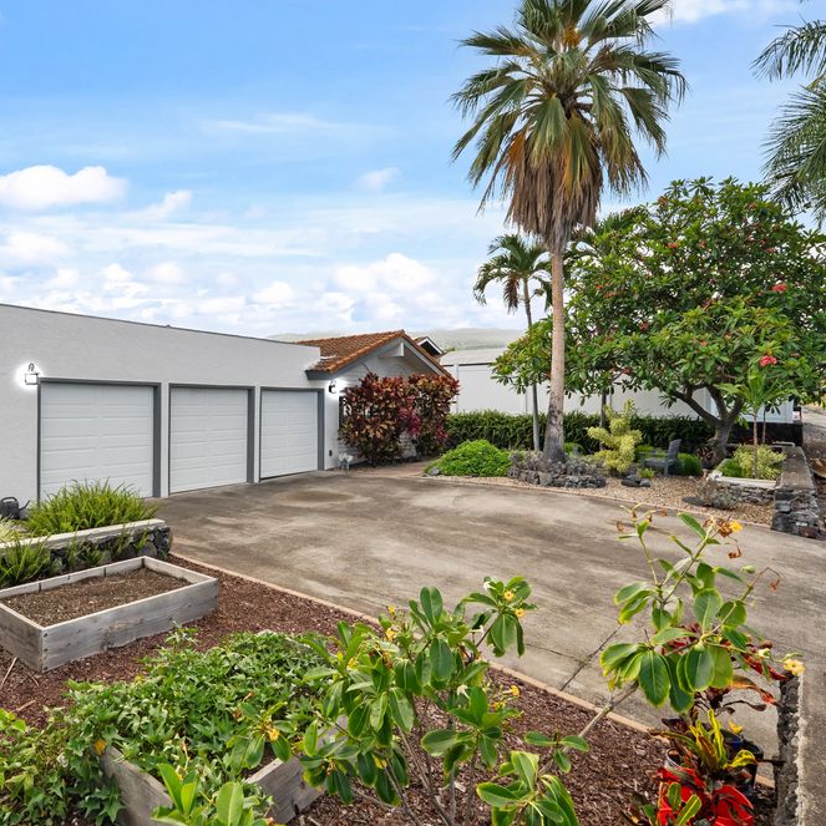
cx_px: 238
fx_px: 567
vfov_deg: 72.1
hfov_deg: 68.8
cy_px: 405
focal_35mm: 21
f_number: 9
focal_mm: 16
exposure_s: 1/125
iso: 200
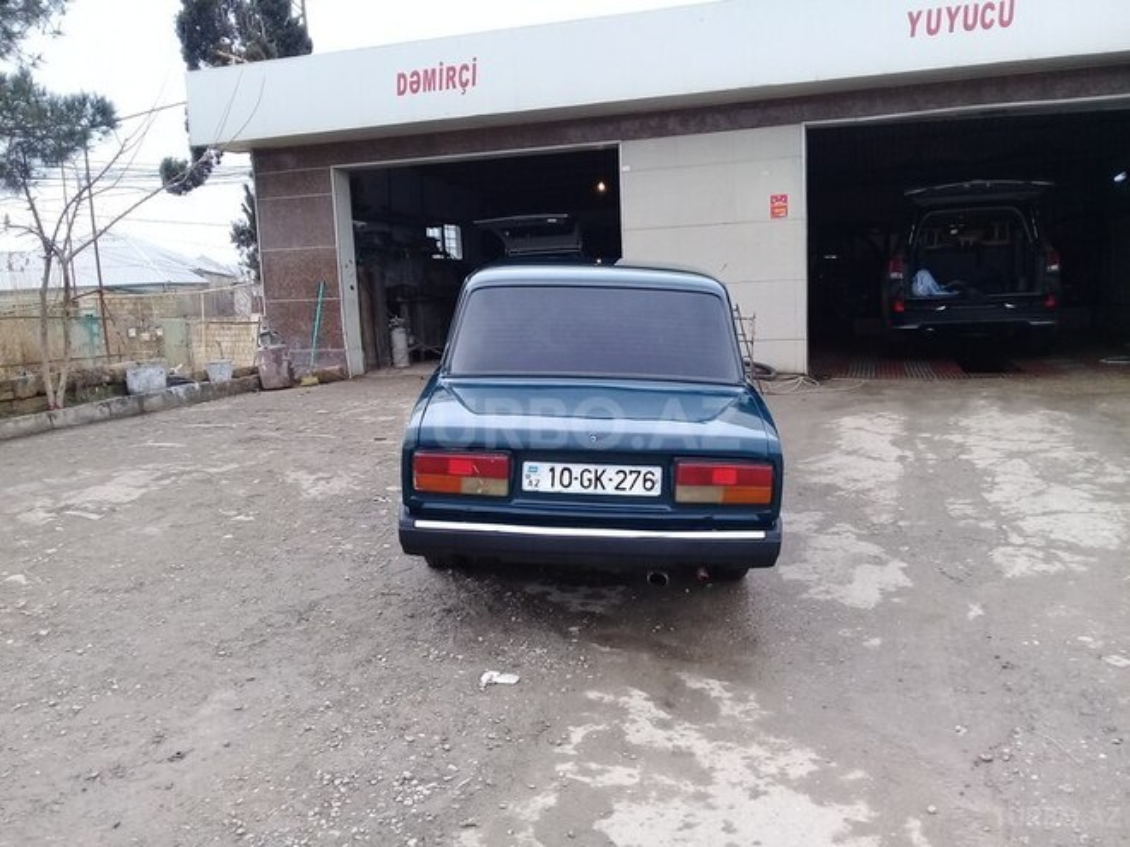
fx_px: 1012
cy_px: 424
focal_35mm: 31
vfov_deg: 45.4
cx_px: 565
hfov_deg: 58.4
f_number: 2.2
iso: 50
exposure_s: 1/370
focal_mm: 3.3
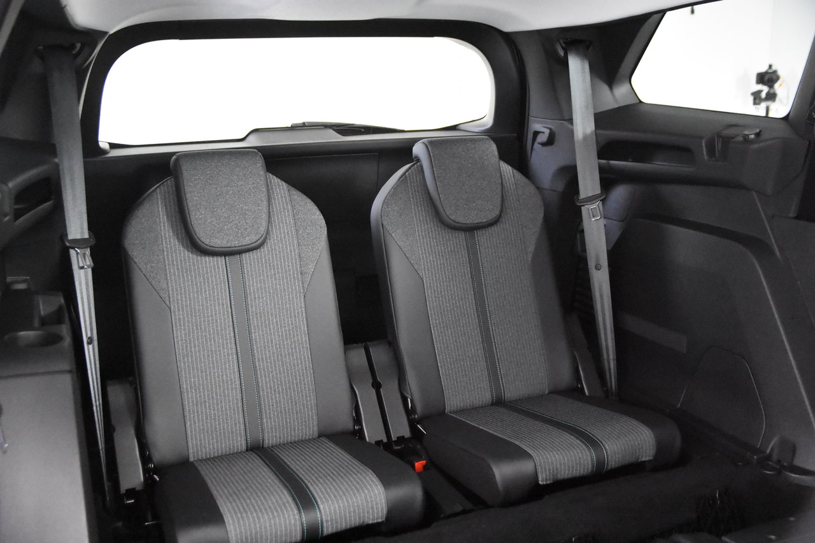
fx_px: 883
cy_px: 272
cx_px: 408
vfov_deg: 34.2
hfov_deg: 49.6
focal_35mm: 39
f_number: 3.2
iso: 12800
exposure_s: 1/40
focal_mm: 26
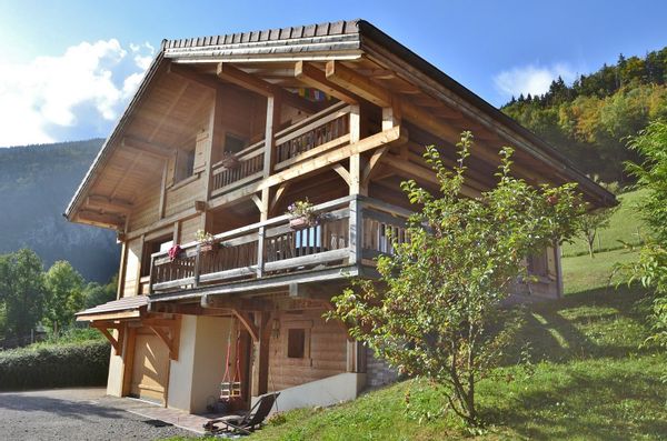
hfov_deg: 70.6
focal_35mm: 26
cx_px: 334
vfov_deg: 50.2
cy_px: 220
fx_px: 471
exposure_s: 1/400
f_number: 11
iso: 400
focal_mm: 17
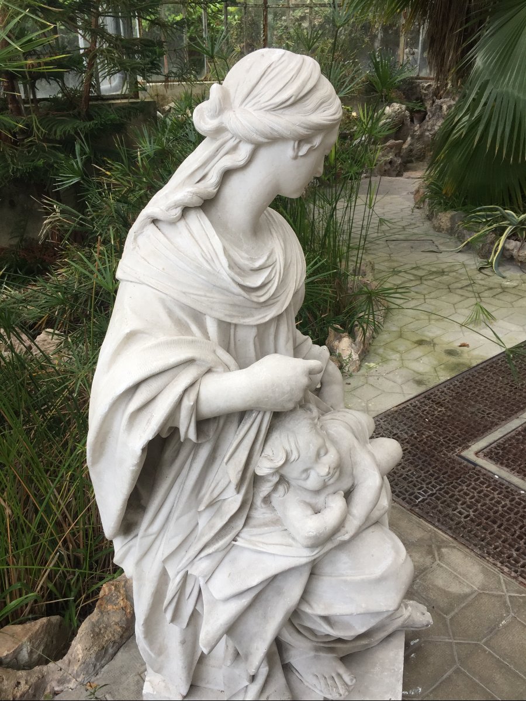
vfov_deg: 61.7
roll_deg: +0.7
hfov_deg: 48.2
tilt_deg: -24.7
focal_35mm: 29
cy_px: 350
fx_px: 588
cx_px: 263
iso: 40
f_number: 2.2
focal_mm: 4.15
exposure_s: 1/100
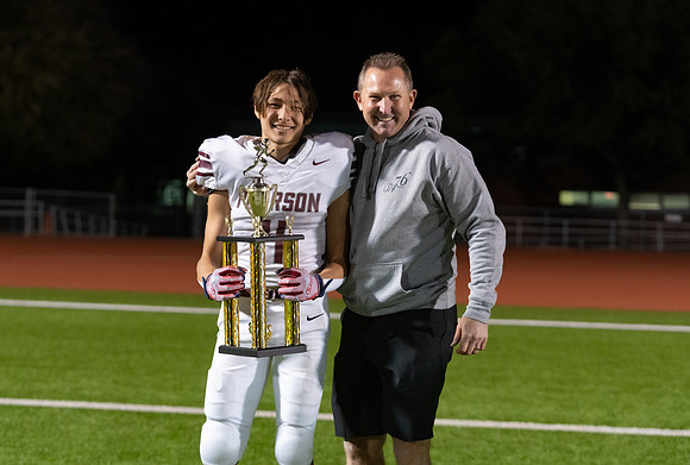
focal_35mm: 90
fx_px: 1721
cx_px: 312
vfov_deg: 15.4
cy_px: 213
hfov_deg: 22.7
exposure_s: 1/320
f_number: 3.5
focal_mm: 82
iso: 4000
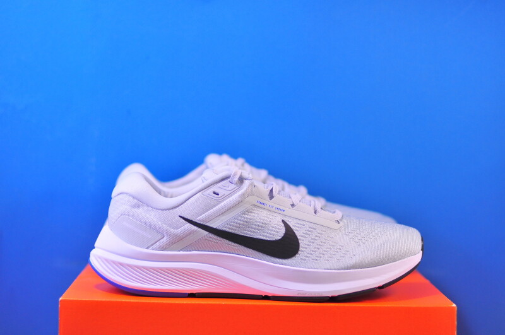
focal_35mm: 75
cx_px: 252
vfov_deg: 18.1
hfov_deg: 27.0
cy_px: 168
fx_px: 1051
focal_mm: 50
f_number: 2
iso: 250
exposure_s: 1/320
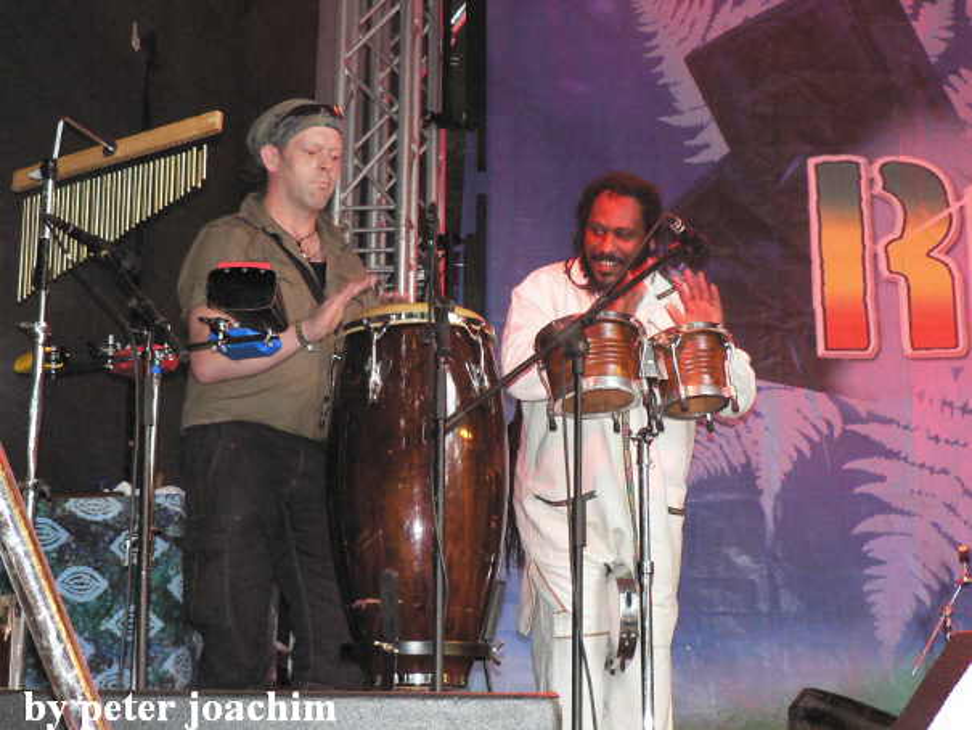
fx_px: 1404
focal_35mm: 50
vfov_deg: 29.1
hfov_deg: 38.2
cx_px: 486
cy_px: 365
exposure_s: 1/60
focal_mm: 8.6
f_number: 2.8
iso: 400
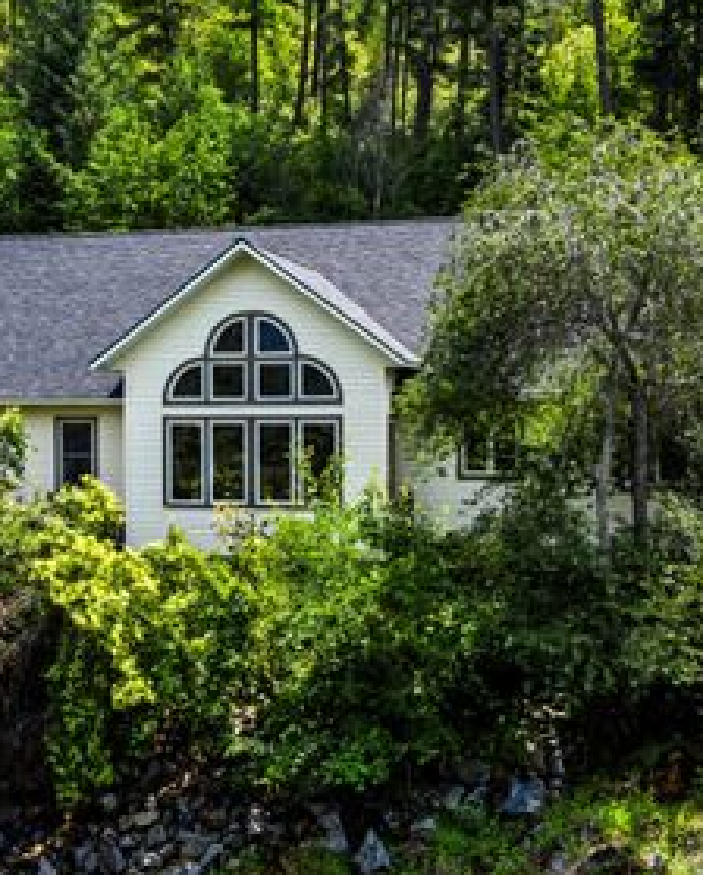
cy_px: 434
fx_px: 1220
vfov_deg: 39.5
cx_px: 345
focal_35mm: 47
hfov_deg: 32.2
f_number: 11
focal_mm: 10.26
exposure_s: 1/320
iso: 400
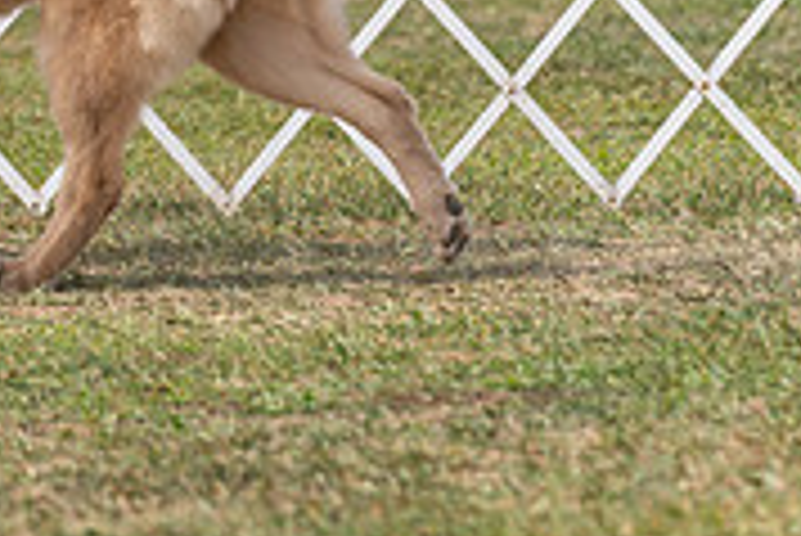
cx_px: -169
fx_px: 12982
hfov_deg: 3.5
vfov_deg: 2.4
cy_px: -405
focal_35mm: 583
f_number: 4
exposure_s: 1/2000
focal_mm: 154
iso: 400
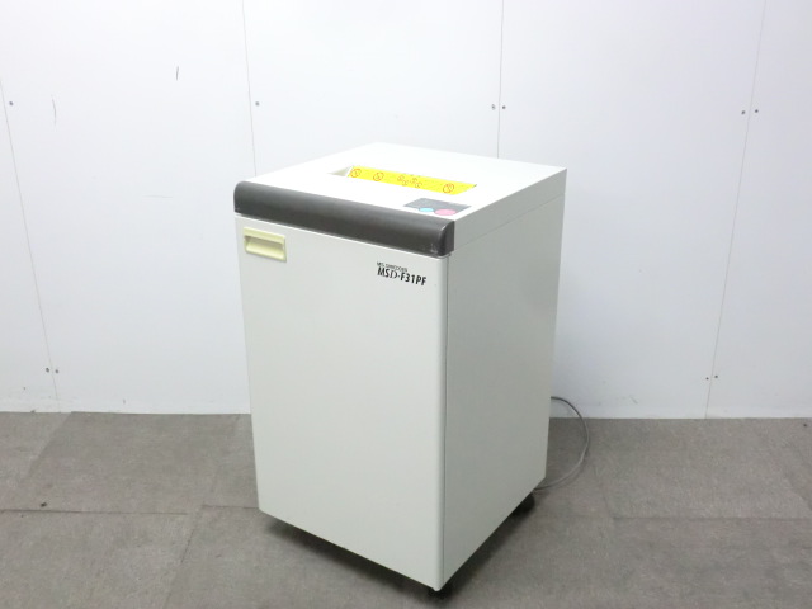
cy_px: 304
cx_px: 406
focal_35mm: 38
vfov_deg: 37.7
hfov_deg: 49.0
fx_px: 891
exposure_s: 1/40
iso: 800
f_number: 3.9
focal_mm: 6.9
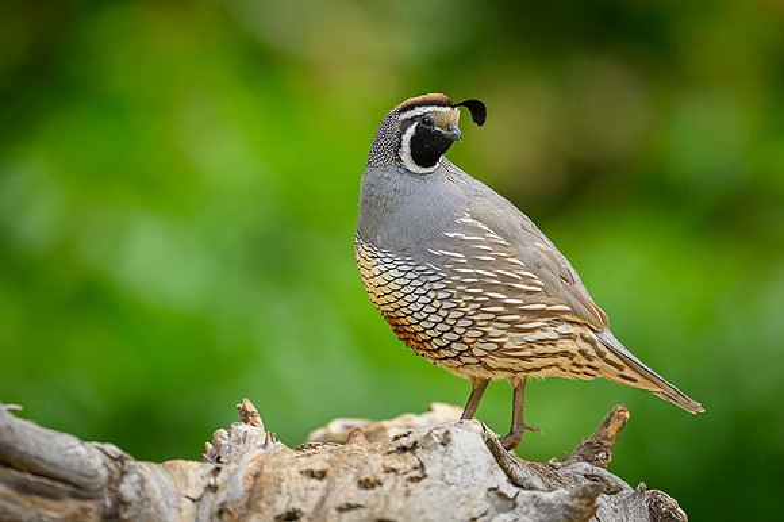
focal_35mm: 841
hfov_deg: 2.5
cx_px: 447
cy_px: 186
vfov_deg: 1.6
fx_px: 18301
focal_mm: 560
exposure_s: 1/800
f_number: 4
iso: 800
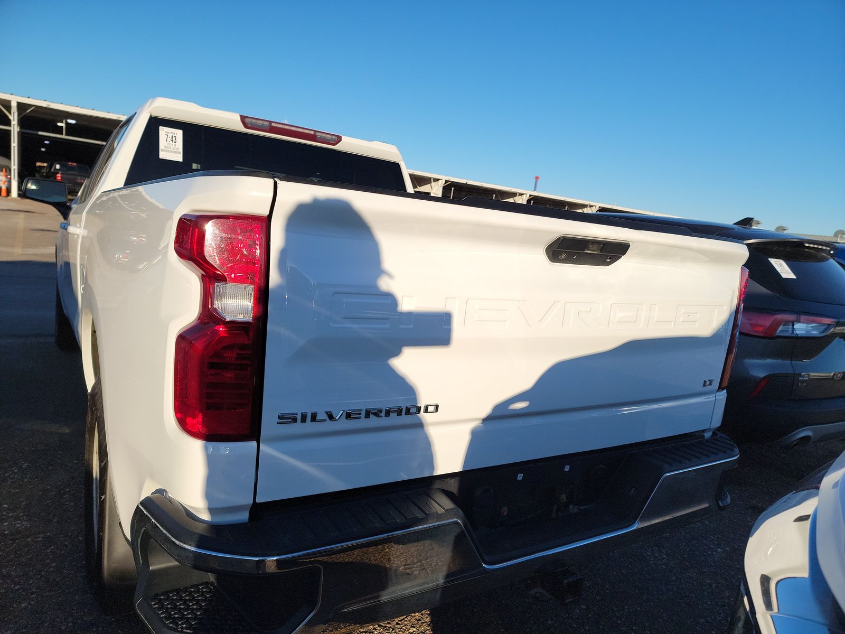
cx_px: 422
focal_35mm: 24
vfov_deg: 56.8
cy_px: 317
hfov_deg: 71.6
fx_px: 586
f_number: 1.8
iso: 50
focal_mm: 6.7
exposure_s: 1/868
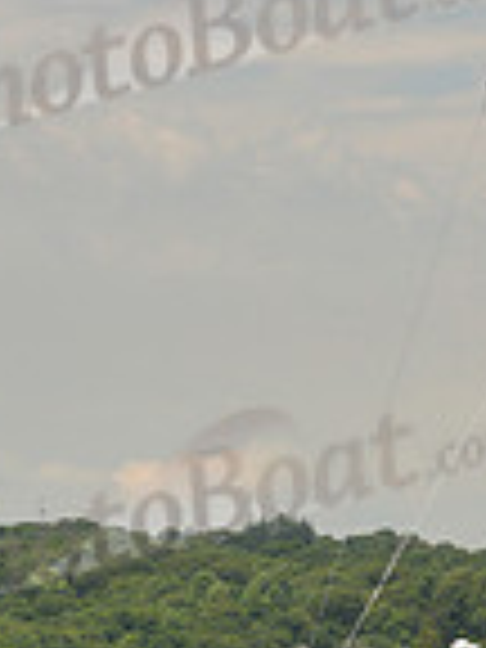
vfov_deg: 7.3
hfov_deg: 5.4
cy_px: 207
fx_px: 5073
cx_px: 767
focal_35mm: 271
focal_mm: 70
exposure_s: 1/640
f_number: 5.6
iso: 250
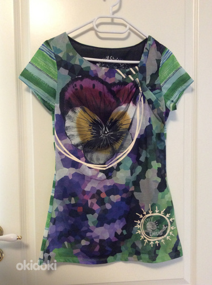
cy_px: 142
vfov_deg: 56.9
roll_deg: -0.5
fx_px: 262
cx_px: 106
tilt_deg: -2.6
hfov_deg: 44.0
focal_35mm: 32
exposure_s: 1/20
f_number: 2.4
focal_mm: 3.3
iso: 250
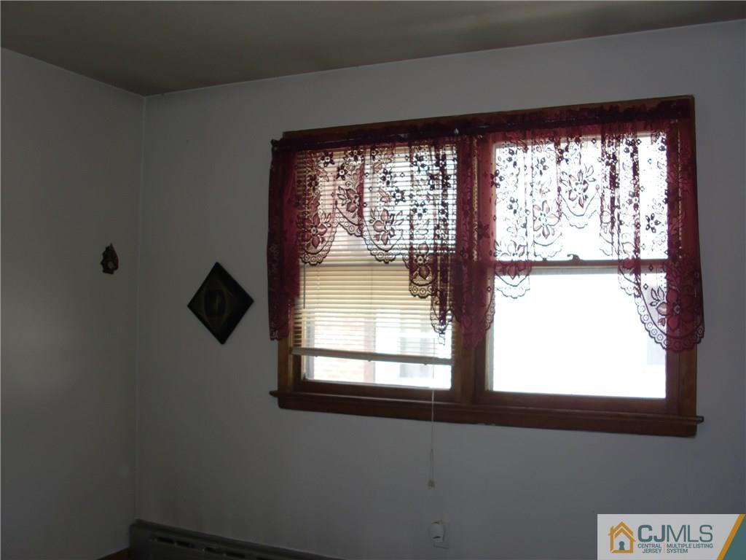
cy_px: 280
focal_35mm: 36
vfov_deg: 39.7
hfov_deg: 51.4
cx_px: 373
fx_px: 776
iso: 64
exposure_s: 1/100
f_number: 2.8
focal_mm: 6.3
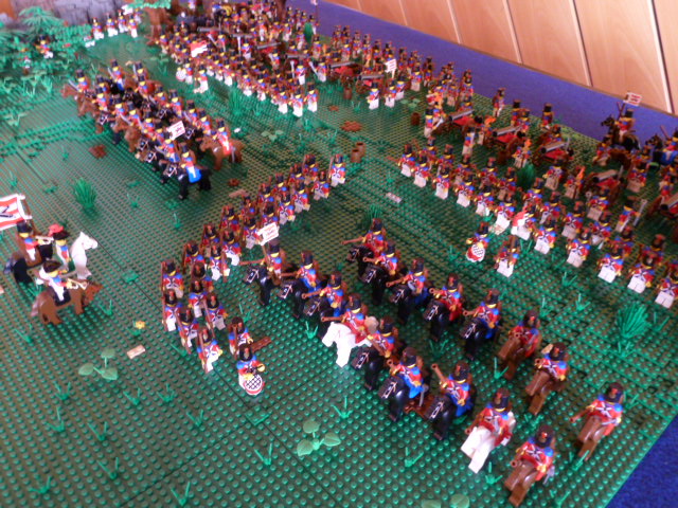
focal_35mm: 29
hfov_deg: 61.7
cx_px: 339
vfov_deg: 48.2
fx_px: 568
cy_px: 254
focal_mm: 4.7
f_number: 3.4
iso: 400
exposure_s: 1/2.5
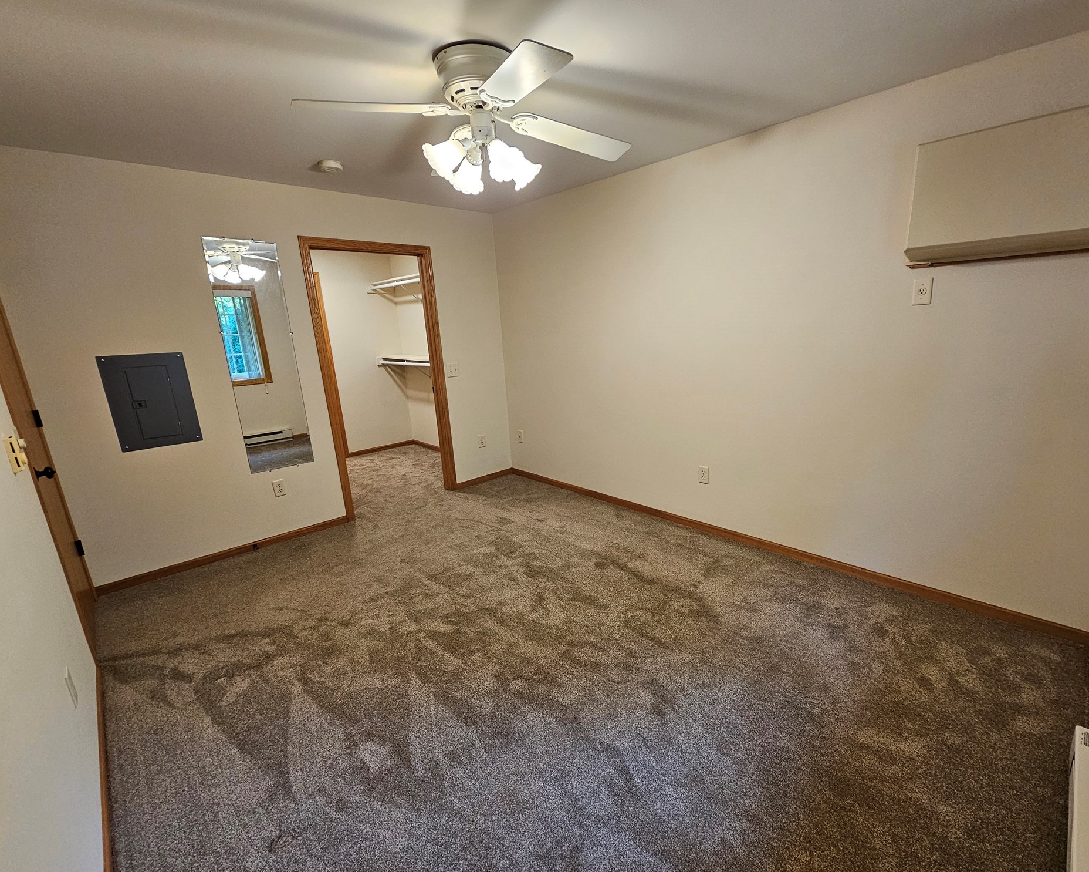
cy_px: 449
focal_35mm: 14
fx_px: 451
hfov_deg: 100.6
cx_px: 581
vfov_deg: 88.0
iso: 200
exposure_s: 1/60
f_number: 2.2
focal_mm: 2.2
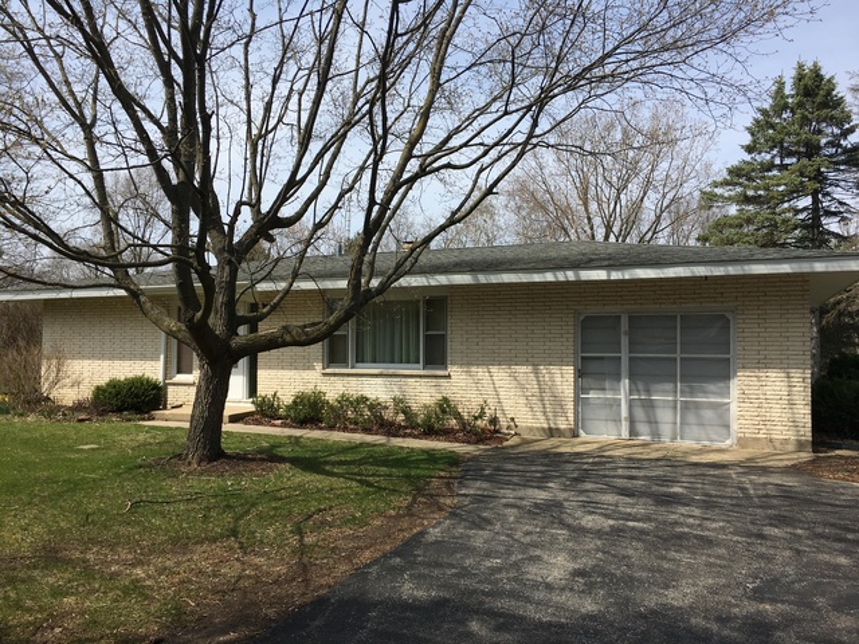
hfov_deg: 61.7
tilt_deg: +1.5
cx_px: 430
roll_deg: -0.2
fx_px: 720
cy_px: 322
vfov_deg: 48.2
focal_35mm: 29
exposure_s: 1/1603
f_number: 2.2
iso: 25
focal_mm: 4.15
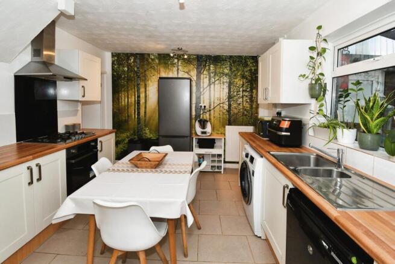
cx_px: 198
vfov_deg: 77.4
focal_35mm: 15
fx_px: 165
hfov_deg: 100.4
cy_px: 132
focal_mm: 10
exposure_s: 1/60
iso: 800
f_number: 7.1
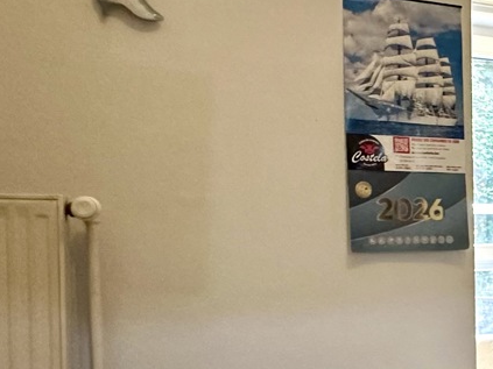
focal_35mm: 53
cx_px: 585
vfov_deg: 27.3
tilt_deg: -0.1
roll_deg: +1.4
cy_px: 257
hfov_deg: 30.8
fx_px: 755
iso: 400
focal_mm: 2.22
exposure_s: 1/50
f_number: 2.2
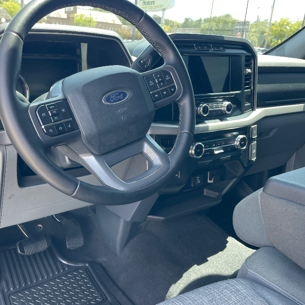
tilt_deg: -17.9
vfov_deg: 52.5
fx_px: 309
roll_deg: -2.5
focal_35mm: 31
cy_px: 152
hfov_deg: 51.8
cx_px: 107
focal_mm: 4.2
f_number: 1.6
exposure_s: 1/121
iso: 80
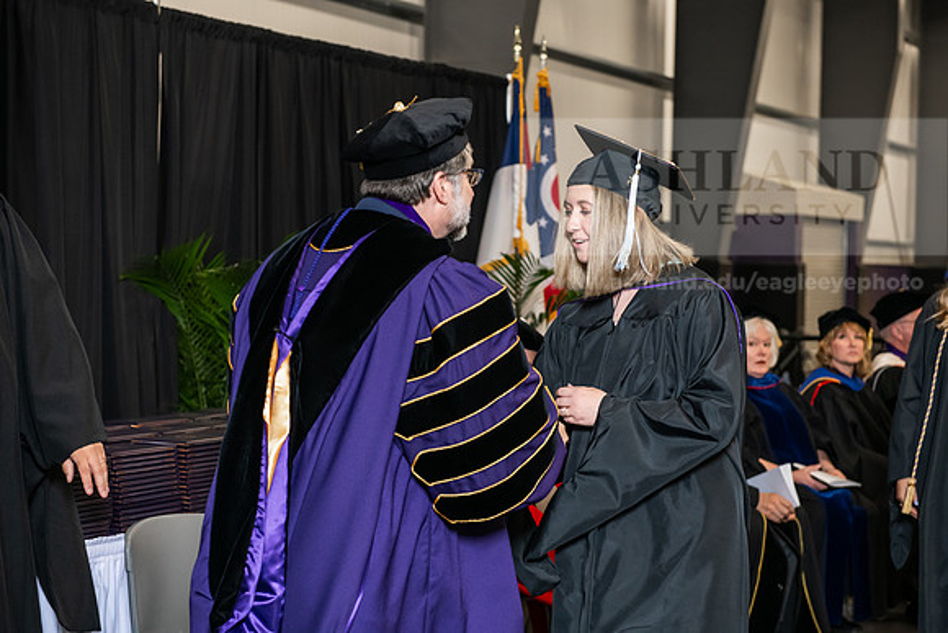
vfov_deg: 19.5
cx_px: 474
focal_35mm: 70
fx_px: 1844
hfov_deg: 28.8
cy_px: 316
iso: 2000
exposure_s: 1/200
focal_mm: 70
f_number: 5
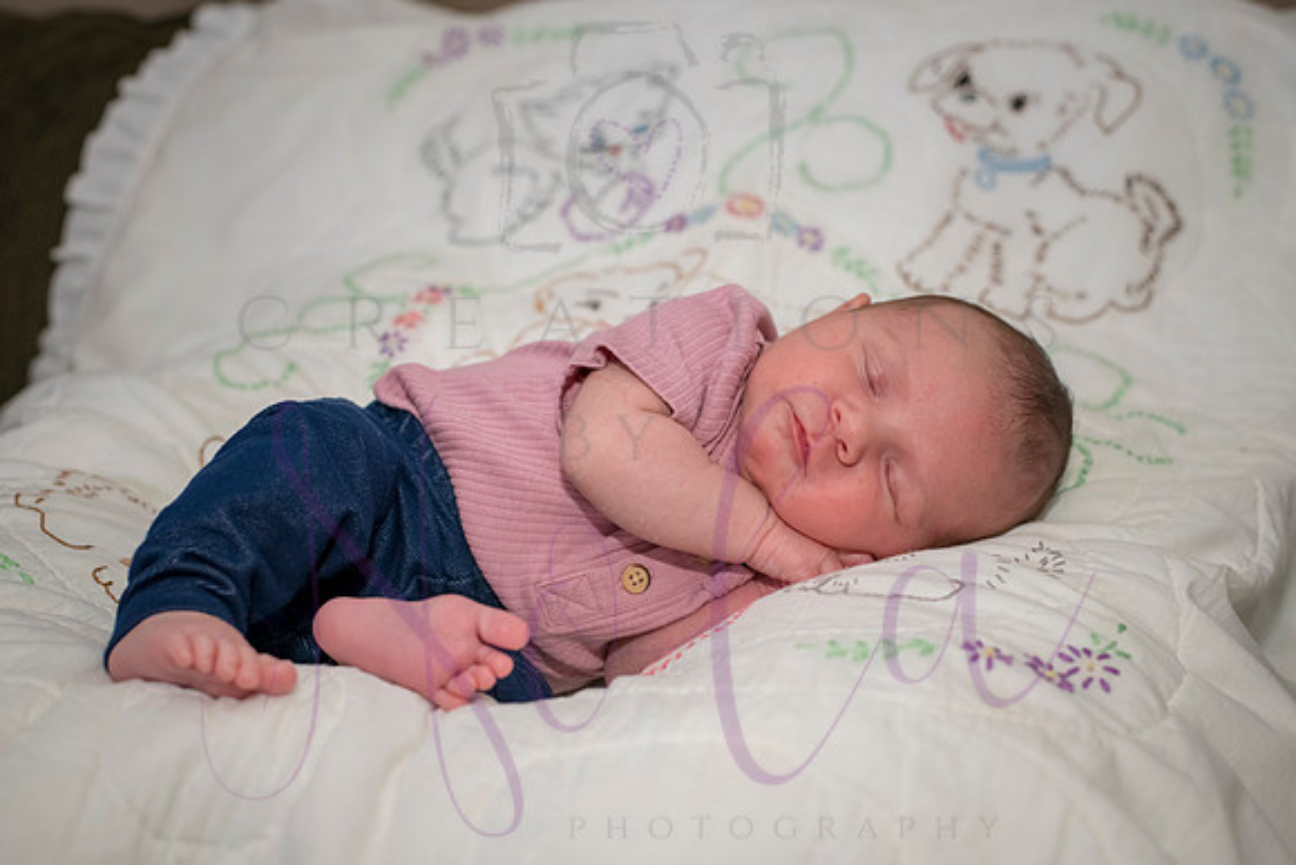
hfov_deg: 39.6
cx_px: 648
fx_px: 1800
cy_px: 432
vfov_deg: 27.0
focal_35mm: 50
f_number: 4
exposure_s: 1/250
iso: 800
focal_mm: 50
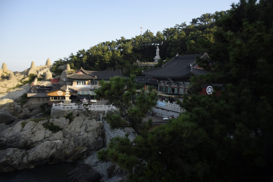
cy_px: 91
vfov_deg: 47.9
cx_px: 136
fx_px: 205
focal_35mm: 27
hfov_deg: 67.4
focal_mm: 18
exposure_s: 1/1250
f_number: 3.5
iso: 320
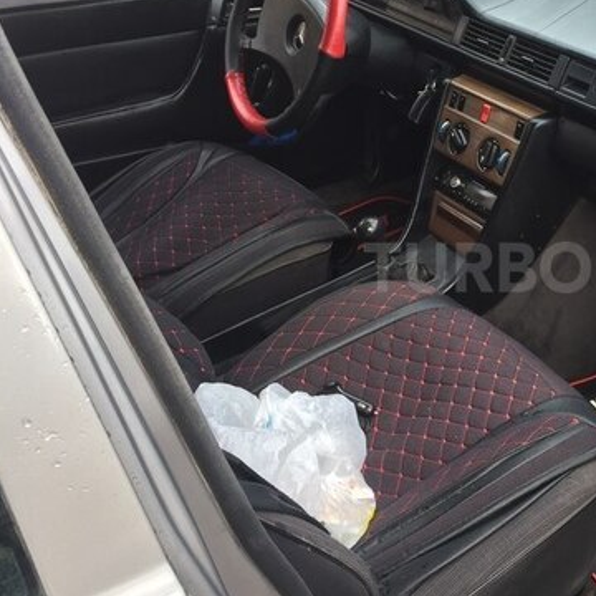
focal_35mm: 47
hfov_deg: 34.1
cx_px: 533
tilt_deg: -27.6
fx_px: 916
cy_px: 267
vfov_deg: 36.0
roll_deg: -0.5
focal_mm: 4.15
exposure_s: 1/153
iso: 32
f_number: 2.2
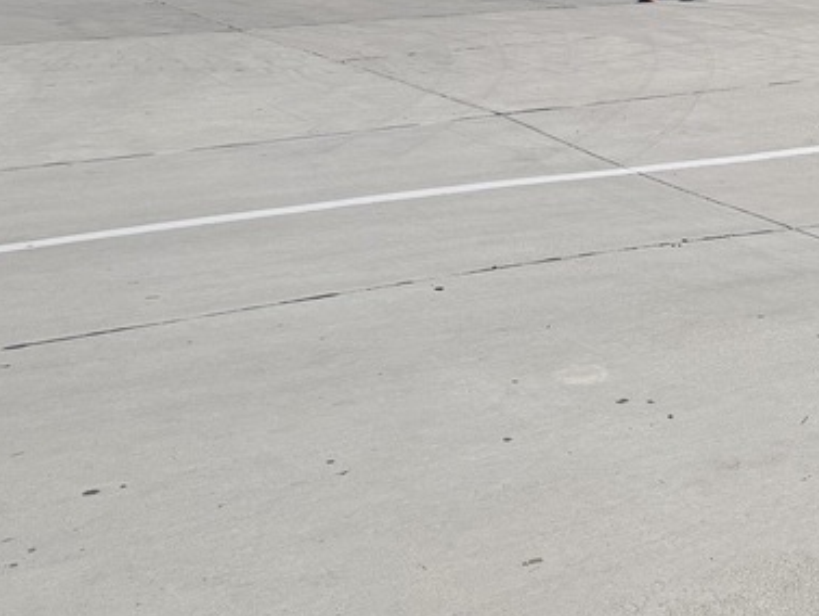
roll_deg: +2.4
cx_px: 804
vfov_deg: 20.7
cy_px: -180
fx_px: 1539
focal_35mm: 65
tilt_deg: +1.2
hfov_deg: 28.1
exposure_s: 1/10309
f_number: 1.78
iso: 80
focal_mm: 6.76
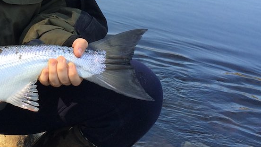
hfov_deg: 24.0
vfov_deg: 14.8
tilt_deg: -14.3
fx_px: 554
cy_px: -8
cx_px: -58
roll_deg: -1.0
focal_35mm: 80
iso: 32
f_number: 2.2
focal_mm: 4.15
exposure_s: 1/622
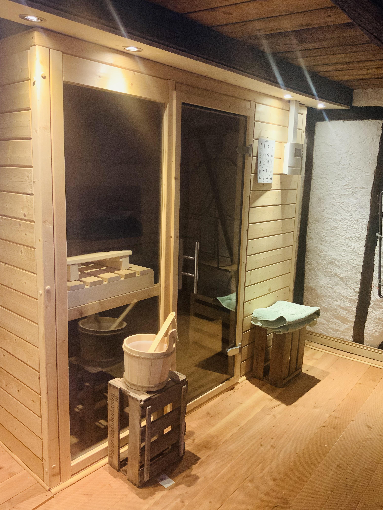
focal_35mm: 29
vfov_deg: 61.7
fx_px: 428
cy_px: 255
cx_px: 192
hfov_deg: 48.2
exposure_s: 1/33
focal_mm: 3
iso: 200
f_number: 1.8
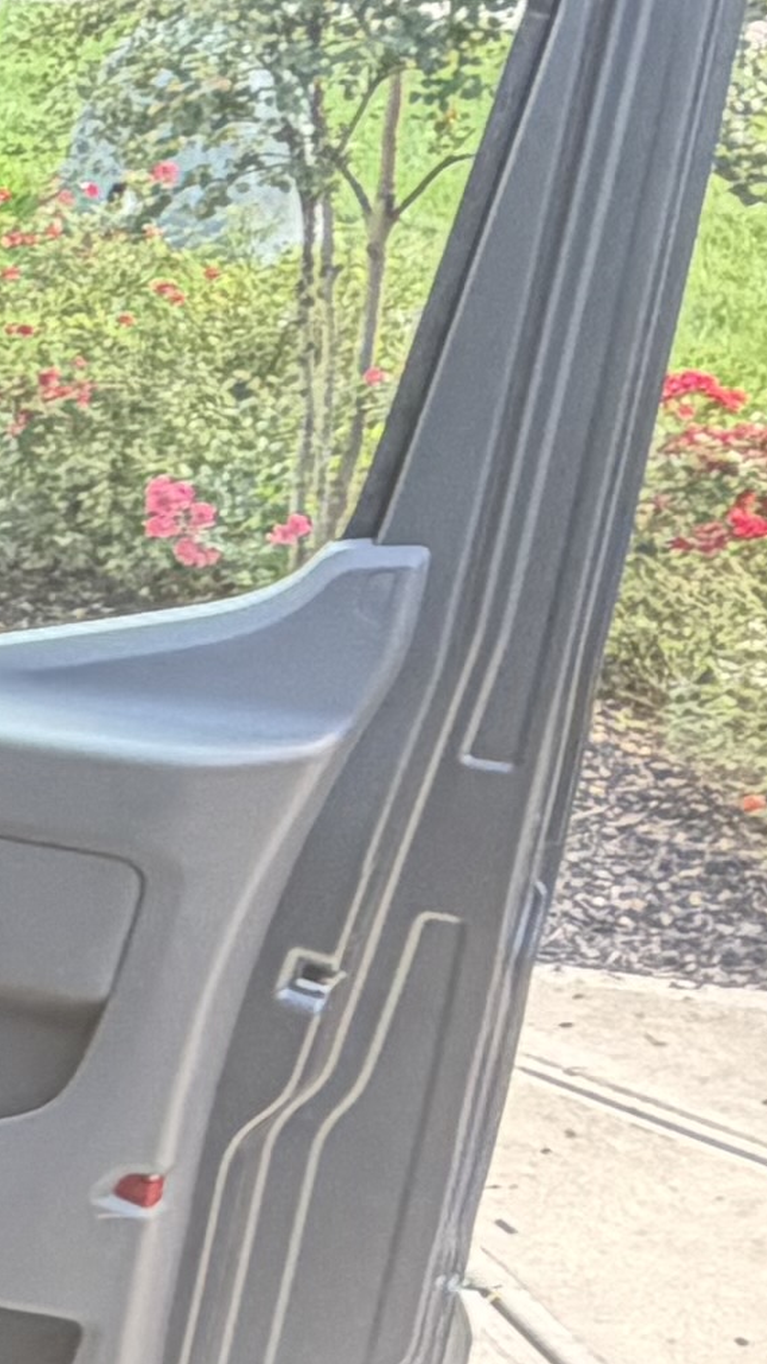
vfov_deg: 24.6
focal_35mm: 86
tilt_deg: -20.9
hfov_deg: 10.1
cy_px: 901
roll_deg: +0.8
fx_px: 3109
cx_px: -1570
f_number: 2.2
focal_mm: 2.22
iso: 200
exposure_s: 1/121
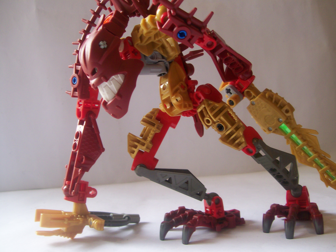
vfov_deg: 39.7
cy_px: 126
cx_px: 168
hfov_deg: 51.4
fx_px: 349
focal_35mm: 36
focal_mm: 6
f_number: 2.7
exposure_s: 1/32
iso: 85
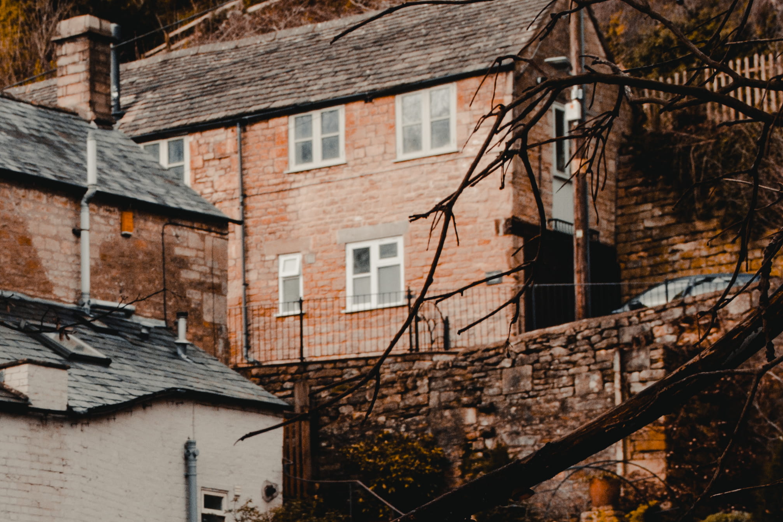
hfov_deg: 16.2
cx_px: -1
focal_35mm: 124
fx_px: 2697
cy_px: 521
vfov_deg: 11.0
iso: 400
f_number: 9
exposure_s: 1/100
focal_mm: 36
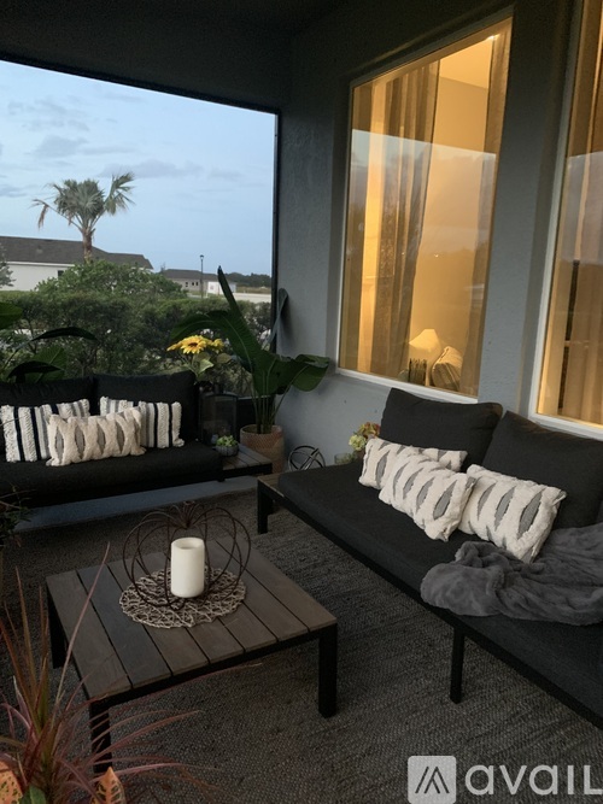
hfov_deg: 53.0
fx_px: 604
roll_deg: -2.3
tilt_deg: -10.9
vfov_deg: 67.3
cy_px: 402
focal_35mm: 26
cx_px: 302
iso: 640
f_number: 1.8
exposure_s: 1/30
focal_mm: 4.25
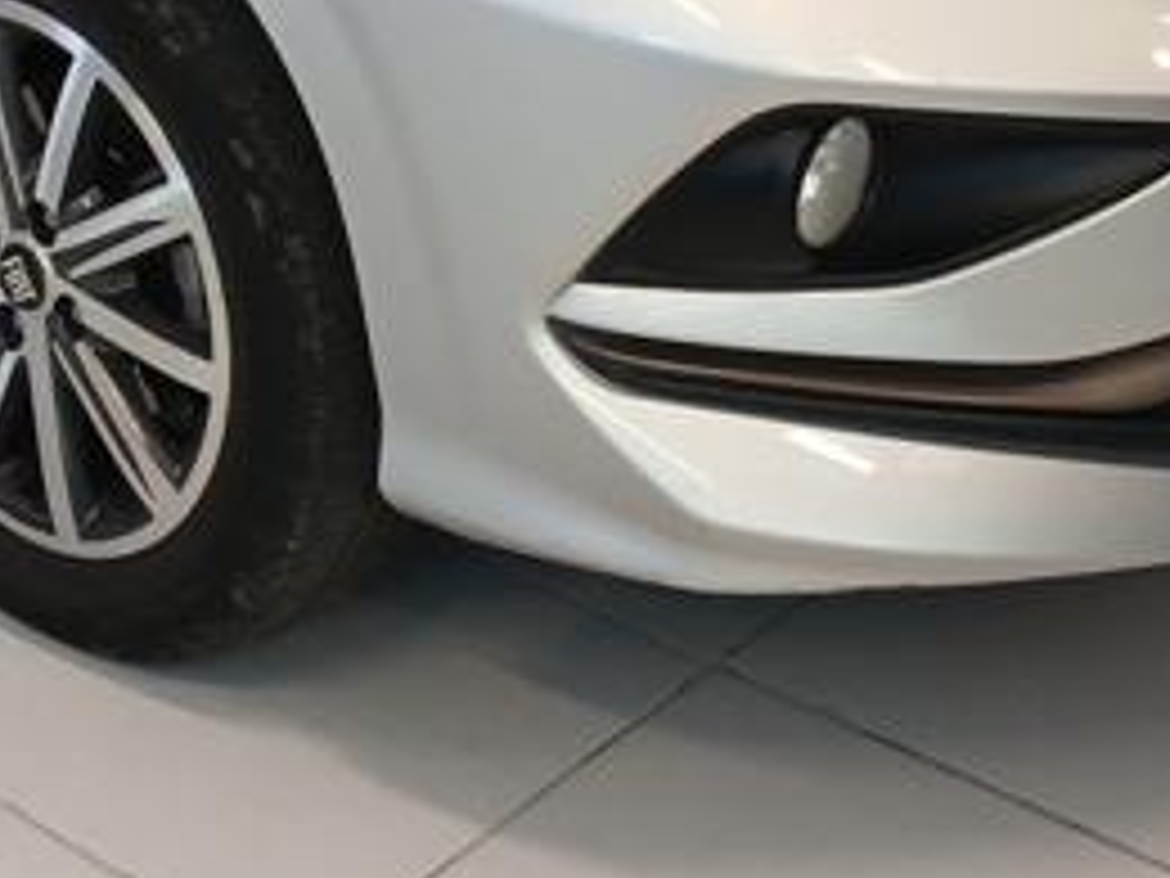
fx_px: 2704
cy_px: -167
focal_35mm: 80
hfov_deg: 24.1
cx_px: 288
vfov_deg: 17.6
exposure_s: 1/60
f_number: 1.8
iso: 160
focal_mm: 3.98
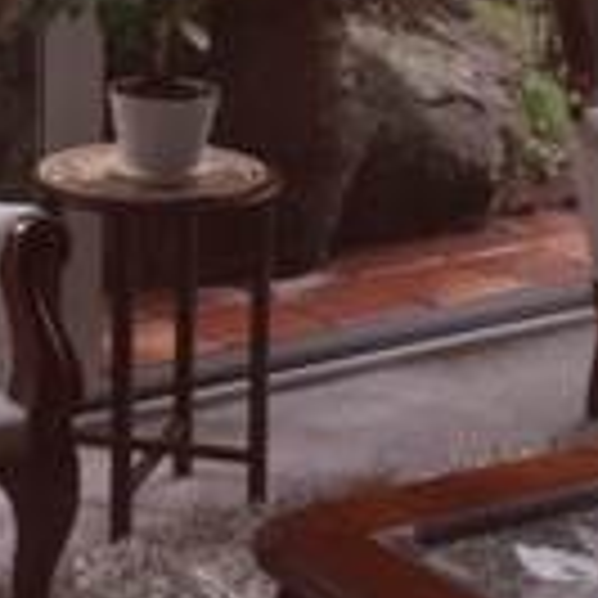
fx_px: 2404
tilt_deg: -7.3
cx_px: 90
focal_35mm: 123
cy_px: -144
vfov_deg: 13.7
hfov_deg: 14.1
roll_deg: -1.8
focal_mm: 4.15
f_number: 2.2
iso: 32
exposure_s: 1/69
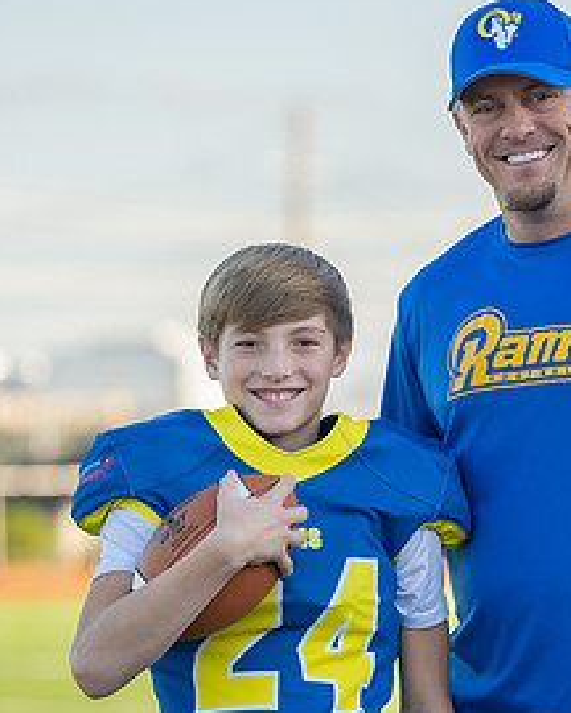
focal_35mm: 287
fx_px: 6063
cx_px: 537
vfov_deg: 6.7
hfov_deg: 5.4
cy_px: 432
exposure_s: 1/500
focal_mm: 129
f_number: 2.8
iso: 100
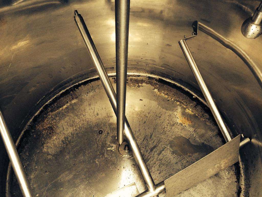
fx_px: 227
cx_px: 131
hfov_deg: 60.0
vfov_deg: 46.8
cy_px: 98
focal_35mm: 30
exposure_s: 1/30
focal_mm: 4.12
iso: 100
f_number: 2.2
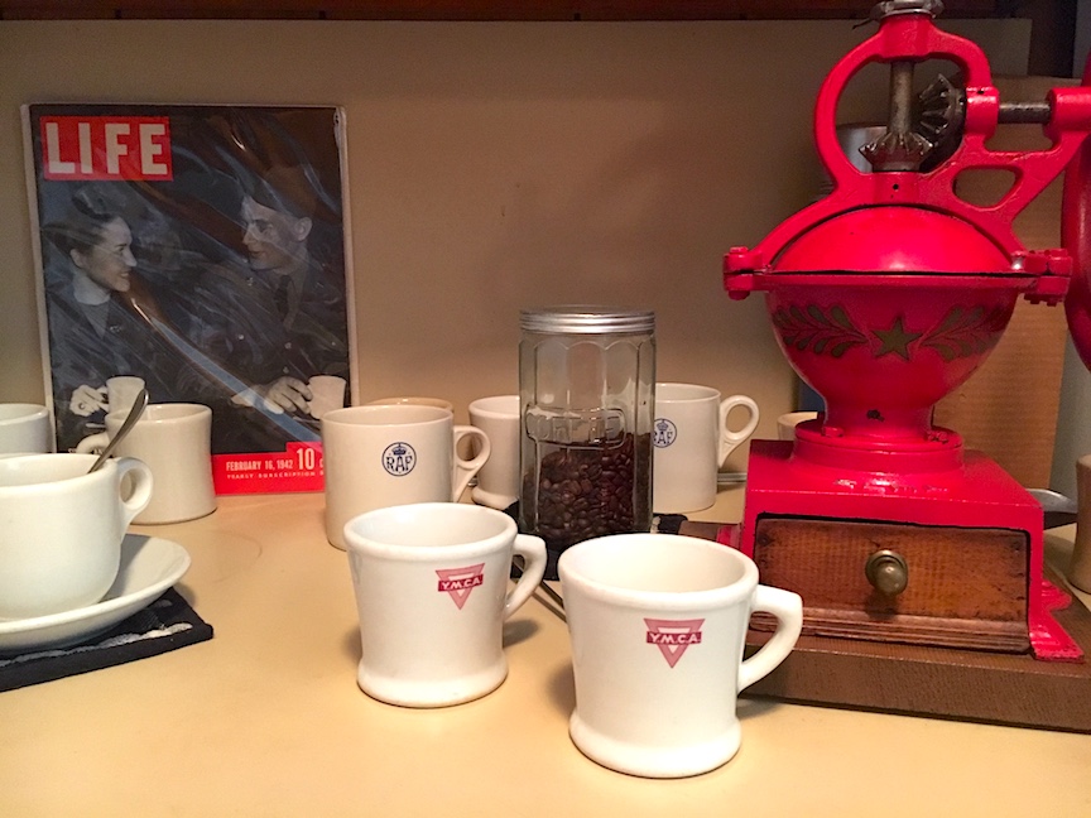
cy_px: 409
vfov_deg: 48.2
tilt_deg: -10.4
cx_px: 546
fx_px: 914
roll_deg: +0.4
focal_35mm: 29
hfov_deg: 61.7
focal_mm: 4.15
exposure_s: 1/15
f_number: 2.2
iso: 320
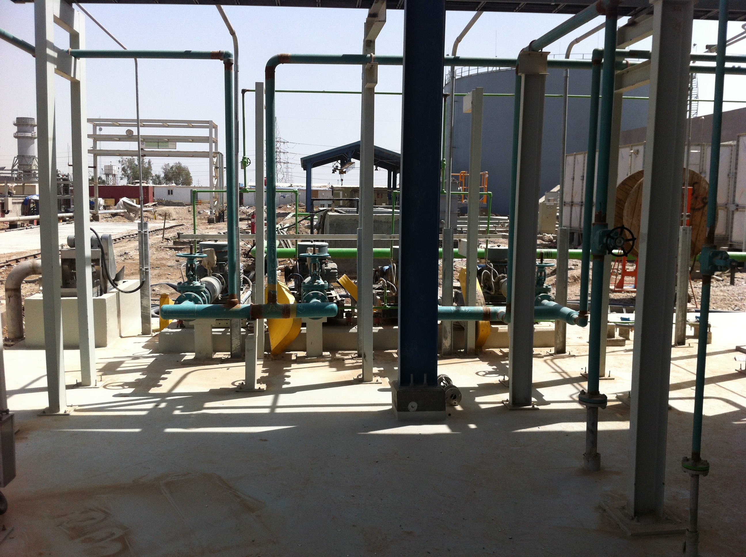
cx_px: 373
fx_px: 753
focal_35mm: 35
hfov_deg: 52.7
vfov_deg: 40.6
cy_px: 278
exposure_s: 1/1207
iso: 80
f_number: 2.8
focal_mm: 3.85
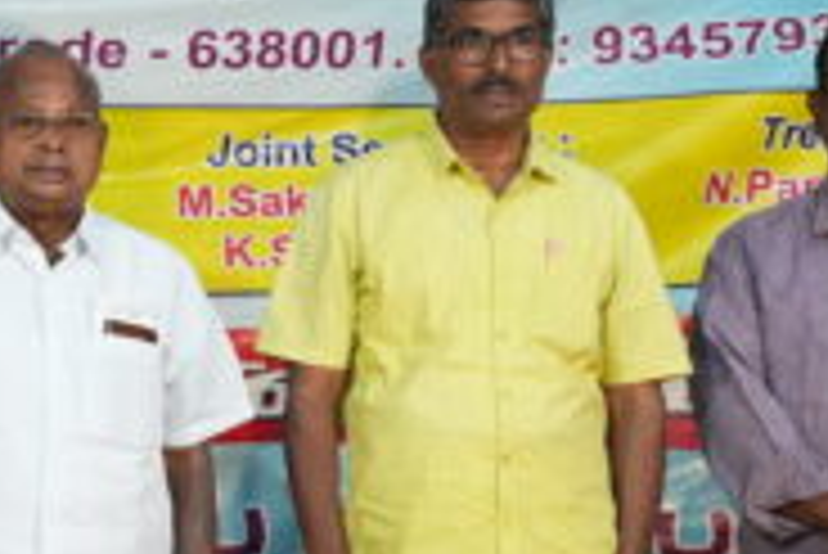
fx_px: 4356
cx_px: -405
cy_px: 383
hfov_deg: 10.5
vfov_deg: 7.3
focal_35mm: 189
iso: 1600
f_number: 6.3
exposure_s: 1/125
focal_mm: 45.3
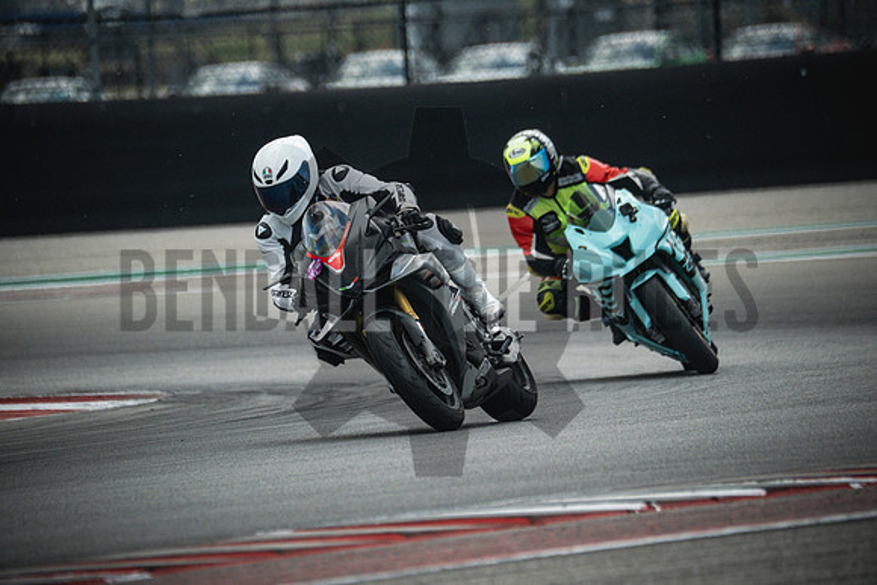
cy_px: 292
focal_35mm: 600
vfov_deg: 2.3
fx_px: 14619
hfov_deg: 3.4
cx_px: 438
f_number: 5.6
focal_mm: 400
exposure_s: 1/1600
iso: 1600
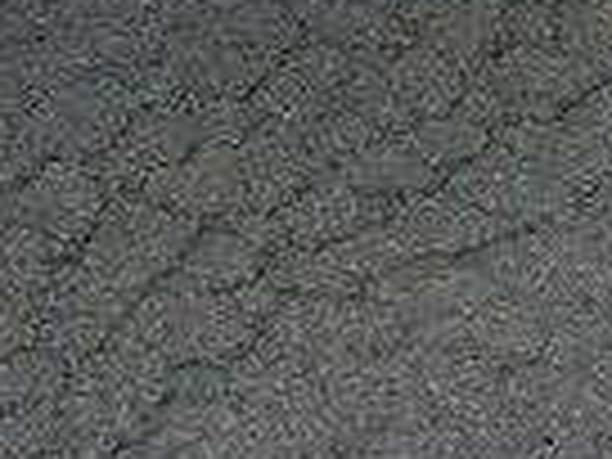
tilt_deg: -13.3
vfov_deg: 9.6
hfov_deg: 14.0
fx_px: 2493
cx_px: 212
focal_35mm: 141
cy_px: -533
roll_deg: -15.0
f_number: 2.2
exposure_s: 1/50
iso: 40
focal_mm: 4.15
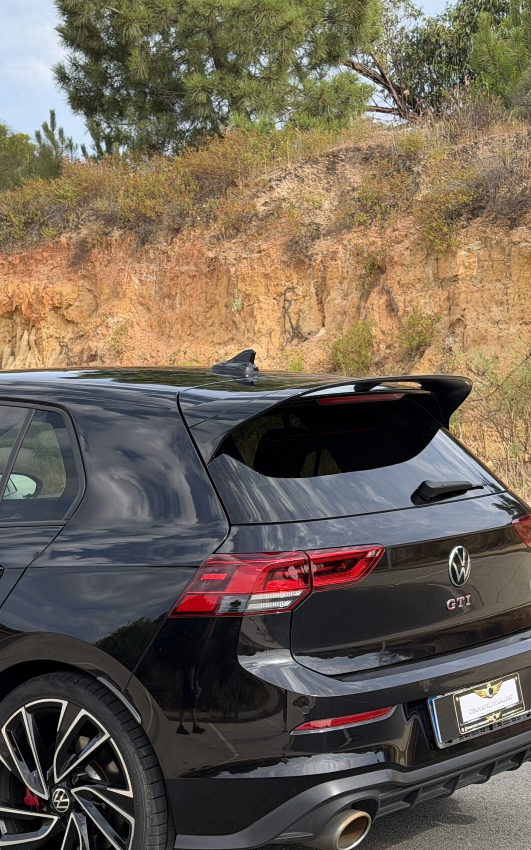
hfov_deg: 16.8
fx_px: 1783
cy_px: 400
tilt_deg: -1.4
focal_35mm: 77
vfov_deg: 26.8
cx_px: 132
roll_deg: +2.7
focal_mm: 6.76
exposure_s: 1/2088
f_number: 1.78
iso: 64
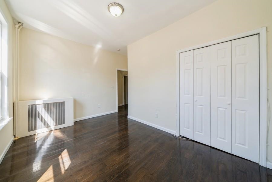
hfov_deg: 112.6
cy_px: 91
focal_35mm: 12
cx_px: 136
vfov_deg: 90.0
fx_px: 91
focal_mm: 12
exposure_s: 1/6
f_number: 11
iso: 200
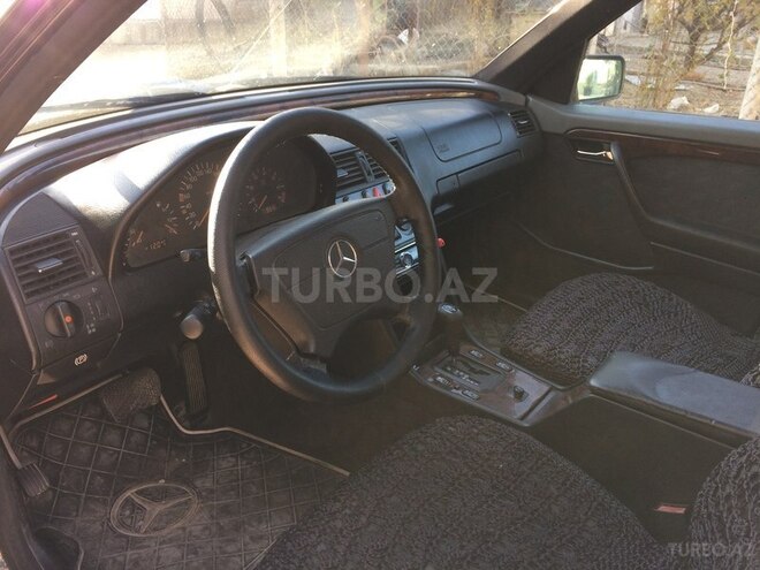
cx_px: 380
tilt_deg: -25.9
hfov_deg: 61.7
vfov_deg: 48.2
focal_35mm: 29
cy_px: 285
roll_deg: -2.1
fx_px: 637
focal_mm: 4.15
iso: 32
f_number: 2.2
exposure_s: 1/50
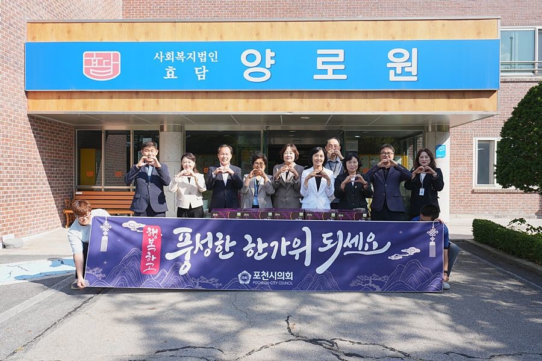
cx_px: 271
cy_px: 180
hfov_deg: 65.5
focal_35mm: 28
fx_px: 422
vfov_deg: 46.4
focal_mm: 28
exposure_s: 1/320
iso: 320
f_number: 7.1
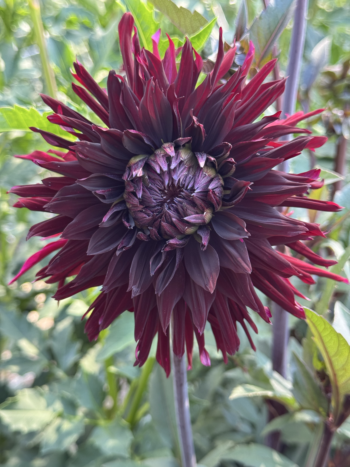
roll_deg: -2.0
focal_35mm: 48
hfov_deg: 30.3
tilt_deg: -32.5
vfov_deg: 39.7
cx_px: 175
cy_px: 234
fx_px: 647
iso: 100
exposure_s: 1/116
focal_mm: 6.76
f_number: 1.78
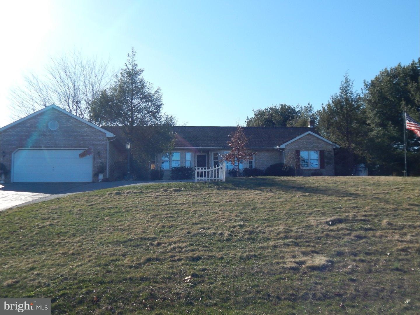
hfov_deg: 52.6
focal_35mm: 35
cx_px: 210
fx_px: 425
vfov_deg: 40.7
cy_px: 158
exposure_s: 1/400
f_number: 6.7
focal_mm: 6.1
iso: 125
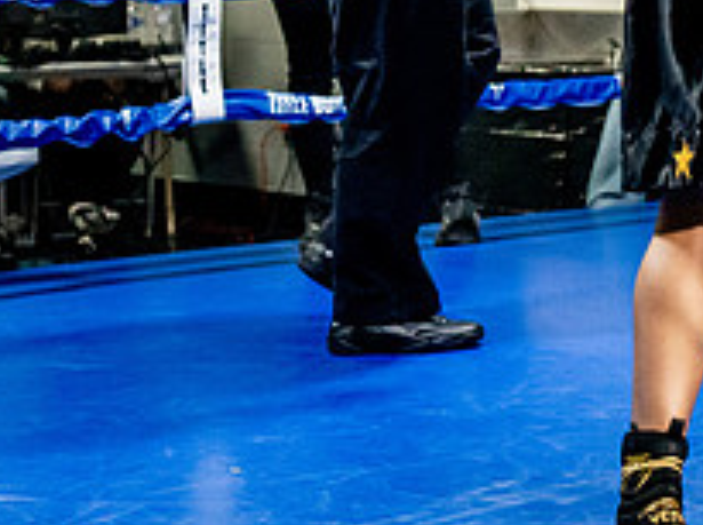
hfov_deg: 13.7
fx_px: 2818
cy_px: -118
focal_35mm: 139
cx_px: 919
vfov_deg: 10.4
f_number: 2.8
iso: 5000
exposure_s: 1/800
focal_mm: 34
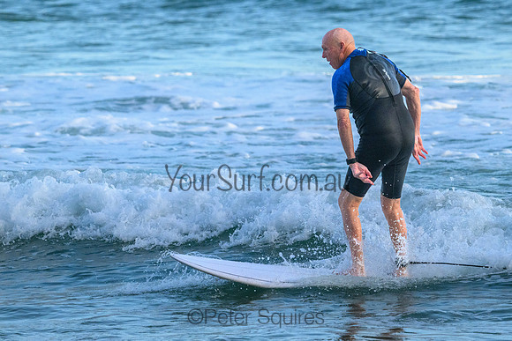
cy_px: 148
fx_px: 7541
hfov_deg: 3.9
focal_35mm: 530
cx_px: 295
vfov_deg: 2.6
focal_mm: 460
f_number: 11
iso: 3600
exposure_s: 1/2000
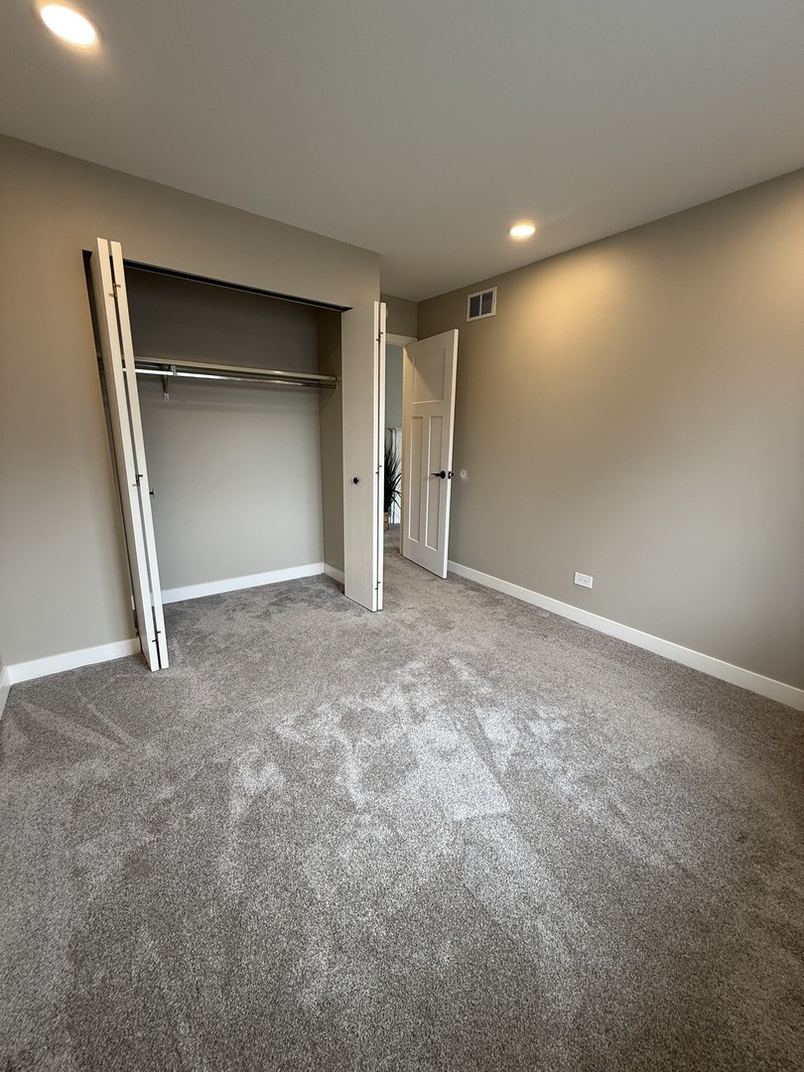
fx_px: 434
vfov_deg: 102.1
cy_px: 536
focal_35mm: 14
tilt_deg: -12.8
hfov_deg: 85.7
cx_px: 402
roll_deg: -1.6
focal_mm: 2.22
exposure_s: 1/120
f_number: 2.2
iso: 125
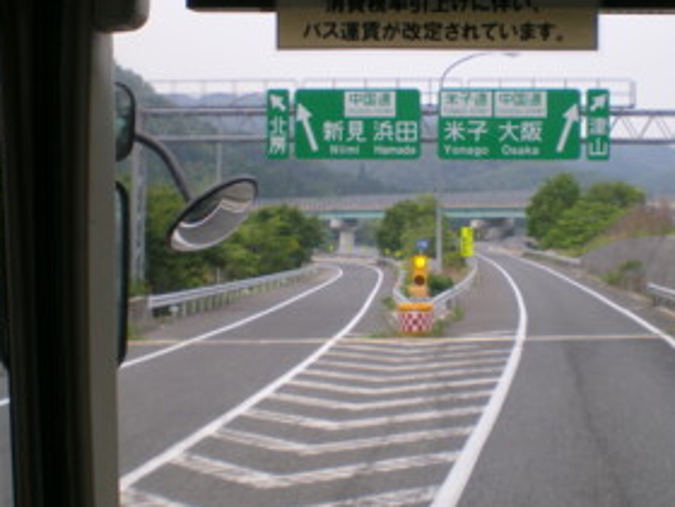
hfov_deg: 31.7
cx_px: 359
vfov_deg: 23.8
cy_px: 126
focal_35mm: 61
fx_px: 1189
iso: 64
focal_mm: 6.3
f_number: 4.6
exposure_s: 1/160
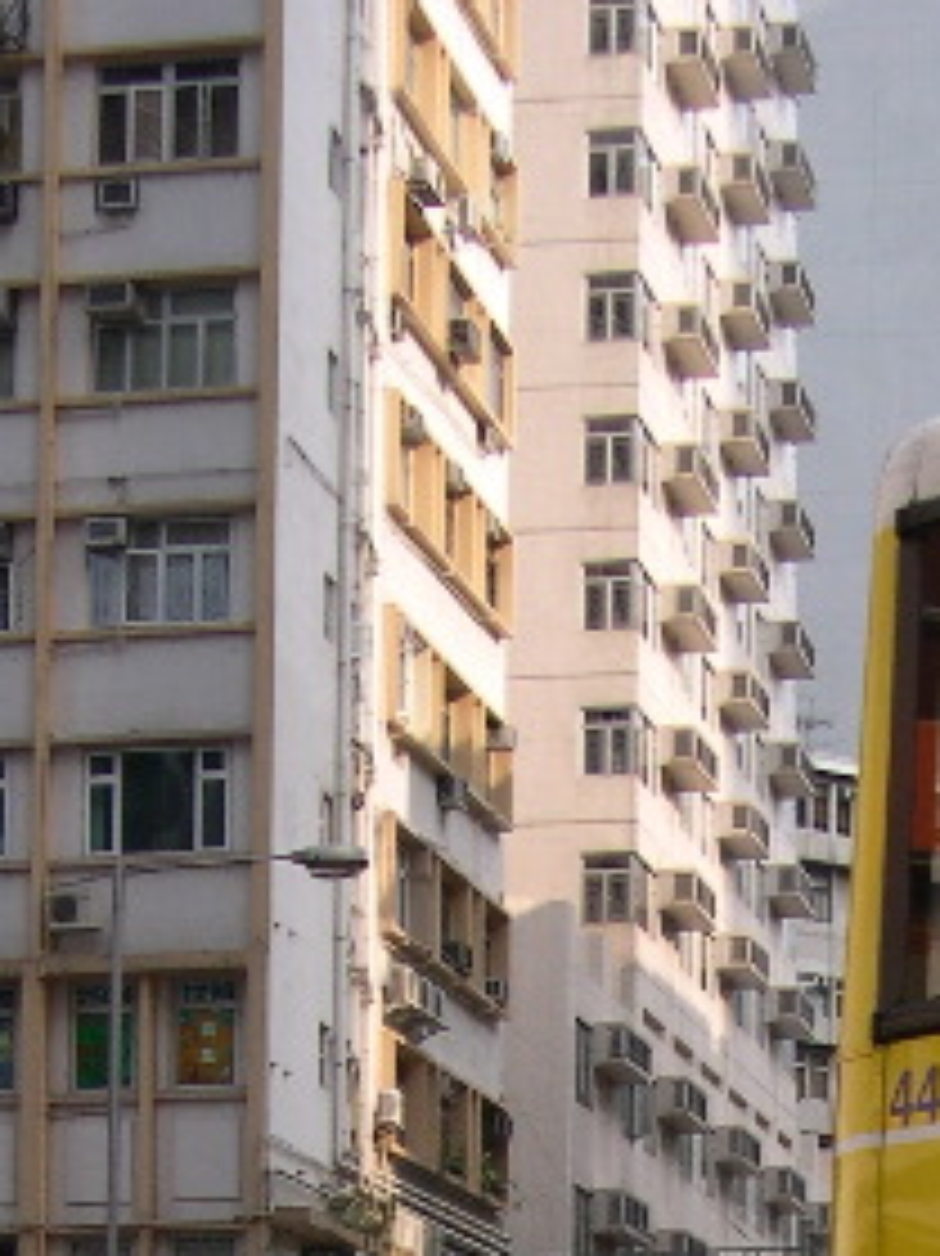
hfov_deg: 13.4
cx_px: 953
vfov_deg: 16.8
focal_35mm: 109
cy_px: 1747
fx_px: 3950
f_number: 2.8
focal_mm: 8
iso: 100
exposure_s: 1/596
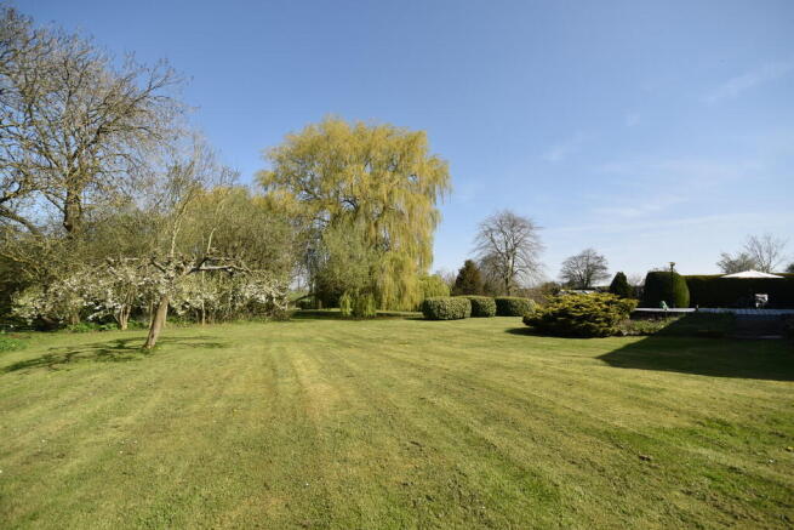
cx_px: 397
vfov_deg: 77.4
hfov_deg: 100.4
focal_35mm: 15
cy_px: 265
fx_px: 331
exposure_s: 1/250
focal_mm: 10
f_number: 8
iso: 110
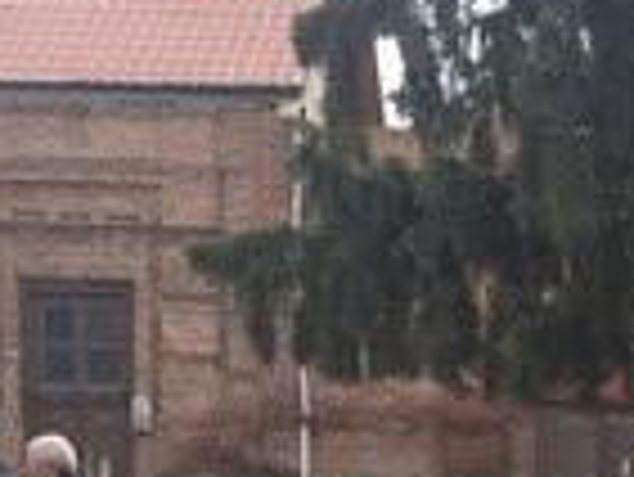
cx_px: 567
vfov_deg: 10.0
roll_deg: -1.2
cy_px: 1010
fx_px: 2493
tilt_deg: -12.6
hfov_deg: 14.4
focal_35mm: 136
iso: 32
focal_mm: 4.15
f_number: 2.2
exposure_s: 1/898
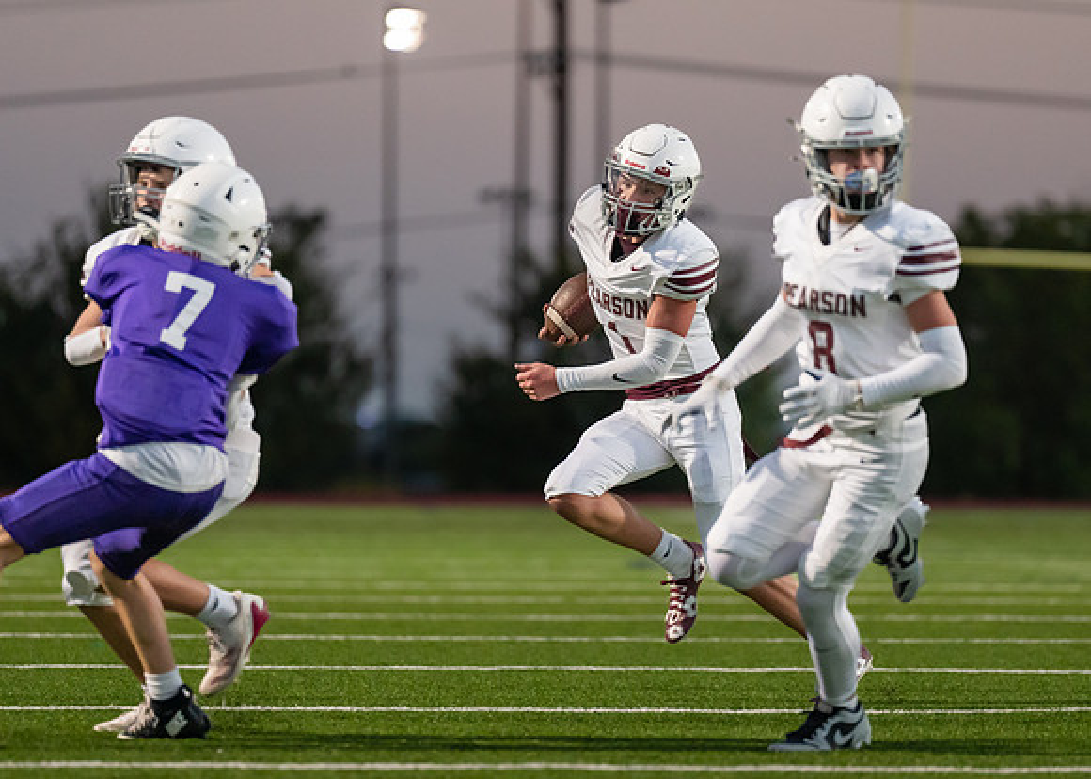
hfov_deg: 6.6
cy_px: 428
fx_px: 9394
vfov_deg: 4.7
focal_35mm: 303
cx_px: 623
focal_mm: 200
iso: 3200
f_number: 2.8
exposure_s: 1/1250
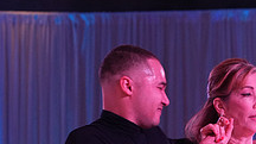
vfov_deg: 4.0
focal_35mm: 296
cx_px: 182
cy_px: 337
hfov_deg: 7.3
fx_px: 2007
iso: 2500
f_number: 6.3
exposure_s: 1/200
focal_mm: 105
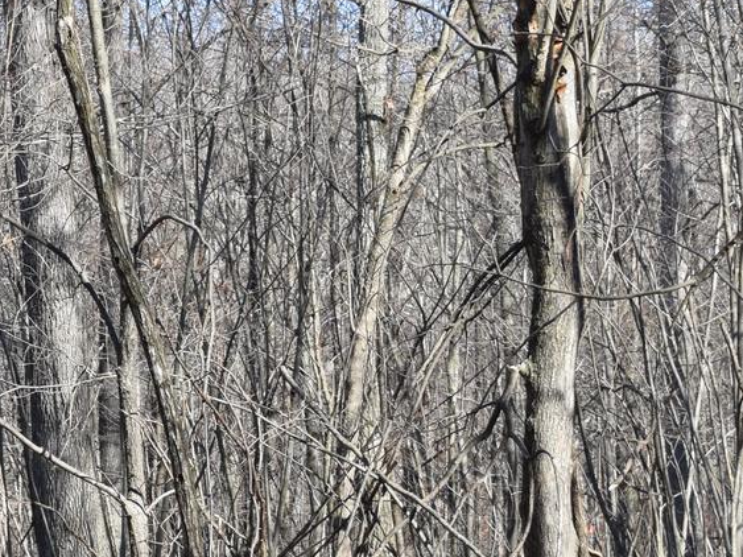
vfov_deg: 8.1
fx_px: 3943
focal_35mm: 184
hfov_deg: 10.7
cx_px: -29
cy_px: 486
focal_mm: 35
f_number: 8
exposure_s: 1/250
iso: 280
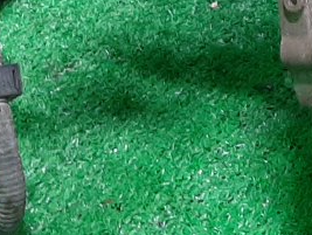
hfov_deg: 13.1
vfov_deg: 9.6
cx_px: 512
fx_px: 1264
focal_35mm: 140
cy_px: -288
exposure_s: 1/25
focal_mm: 3.93
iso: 172
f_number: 1.7
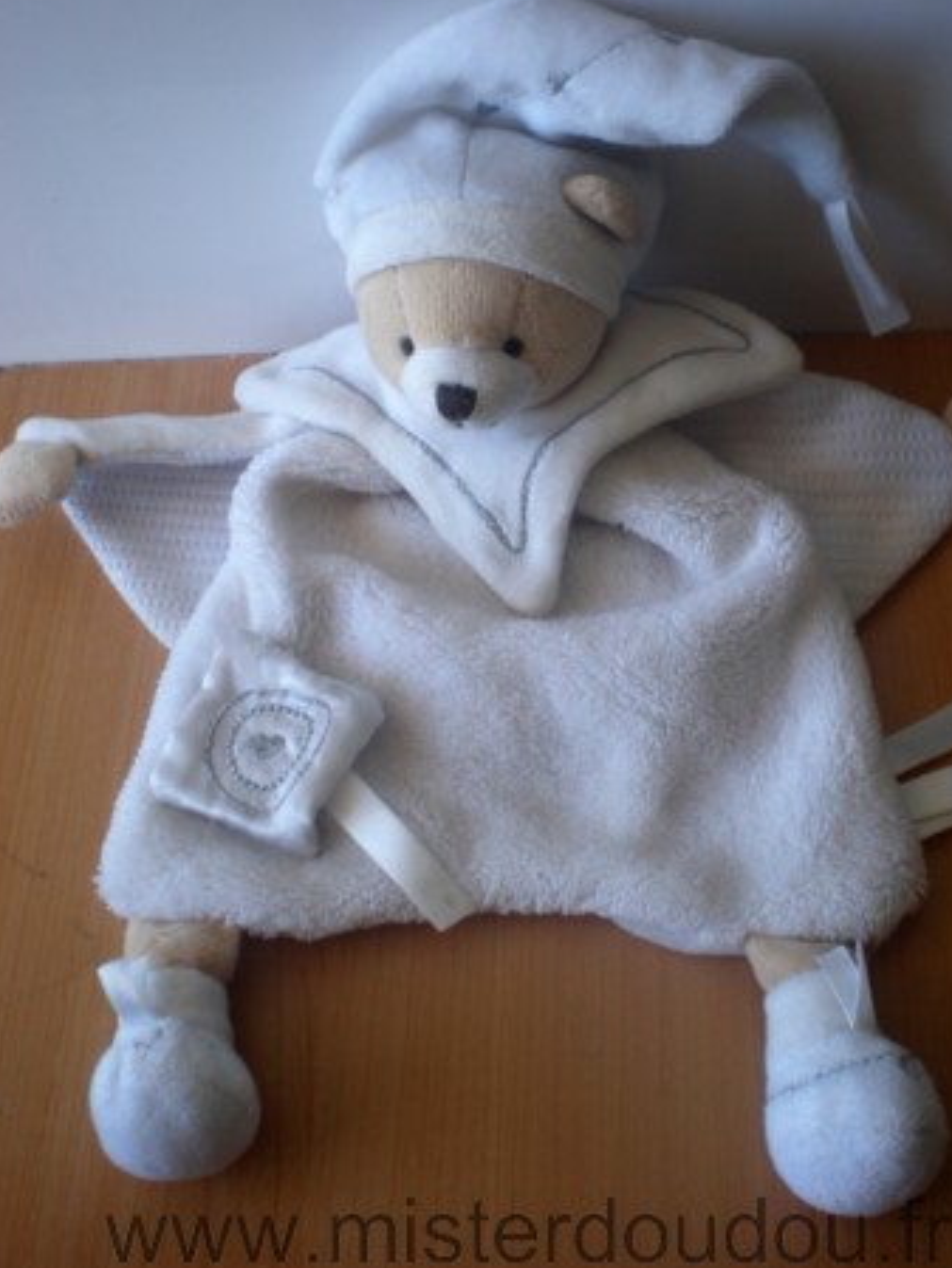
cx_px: 525
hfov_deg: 32.9
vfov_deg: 42.9
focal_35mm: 44
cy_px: 554
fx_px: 1613
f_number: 3.1
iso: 92
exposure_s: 1/59.6
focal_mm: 6.3
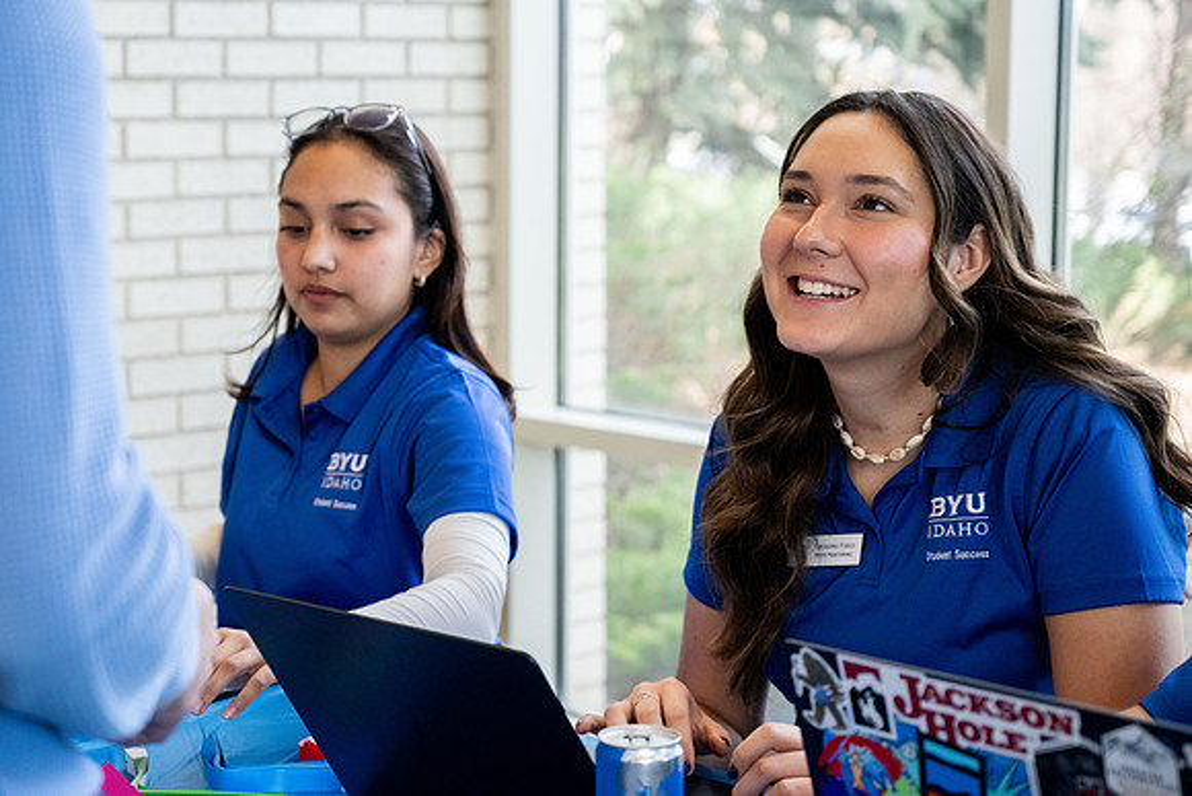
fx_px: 2536
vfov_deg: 17.8
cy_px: 398
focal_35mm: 77
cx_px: 596
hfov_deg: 26.5
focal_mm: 70
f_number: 4.5
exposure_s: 1/500
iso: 3200
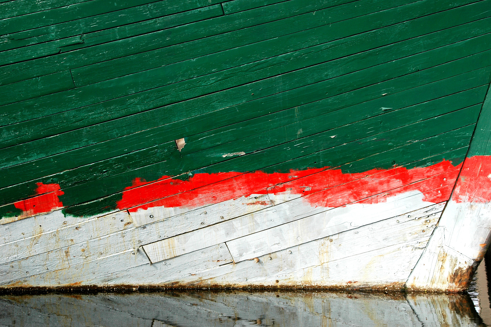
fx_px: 1226
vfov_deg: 15.2
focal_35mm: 90
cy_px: 164
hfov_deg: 22.6
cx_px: 246
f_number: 6.3
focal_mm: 60
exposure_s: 1/160
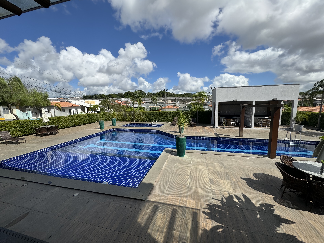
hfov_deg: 98.2
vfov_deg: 81.7
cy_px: 123
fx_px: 140
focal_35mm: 15
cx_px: 159
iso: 50
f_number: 2.2
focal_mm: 2.22
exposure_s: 1/2985
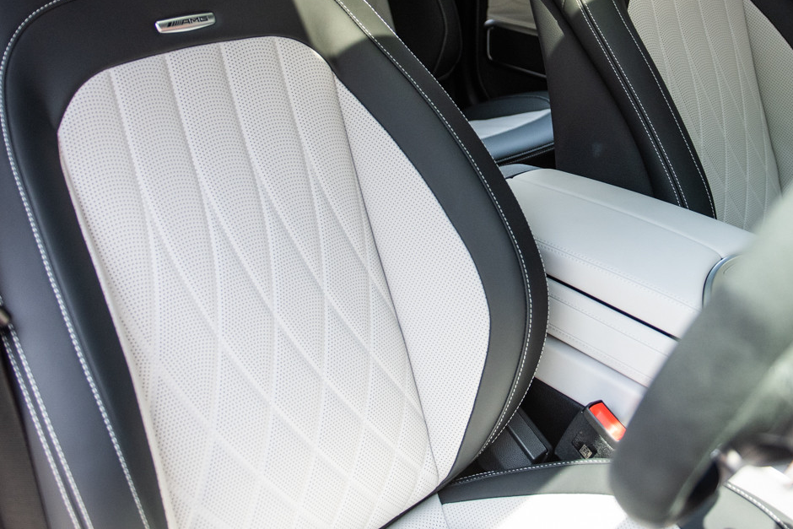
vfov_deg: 26.7
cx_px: 499
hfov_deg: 40.0
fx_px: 1079
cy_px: 63
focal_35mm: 49
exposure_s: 1/400
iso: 800
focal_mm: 24
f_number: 3.5
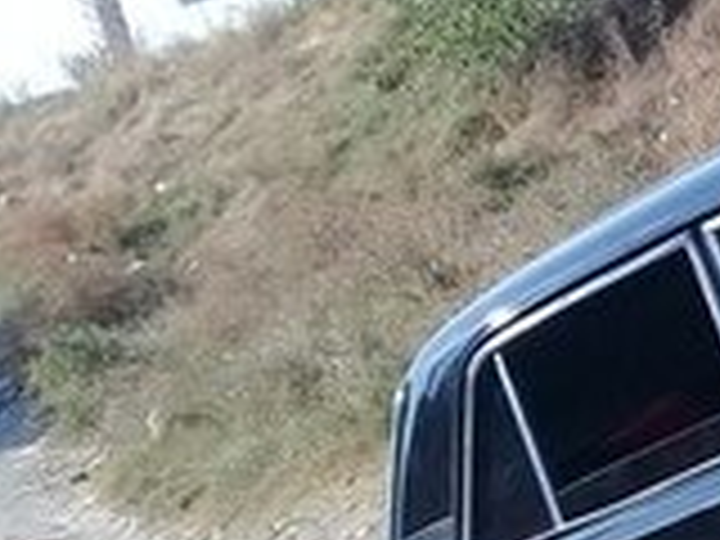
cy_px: 713
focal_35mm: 128
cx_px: 1048
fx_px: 2662
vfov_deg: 11.3
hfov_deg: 14.5
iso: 50
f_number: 2.2
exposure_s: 1/646
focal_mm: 3.3
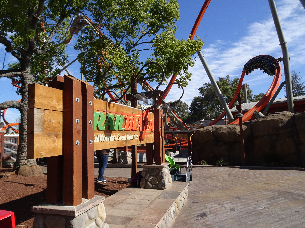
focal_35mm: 24
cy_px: 114
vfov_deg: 56.8
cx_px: 152
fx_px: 211
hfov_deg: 71.6
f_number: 3.5
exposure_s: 1/800
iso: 80
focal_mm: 4.1
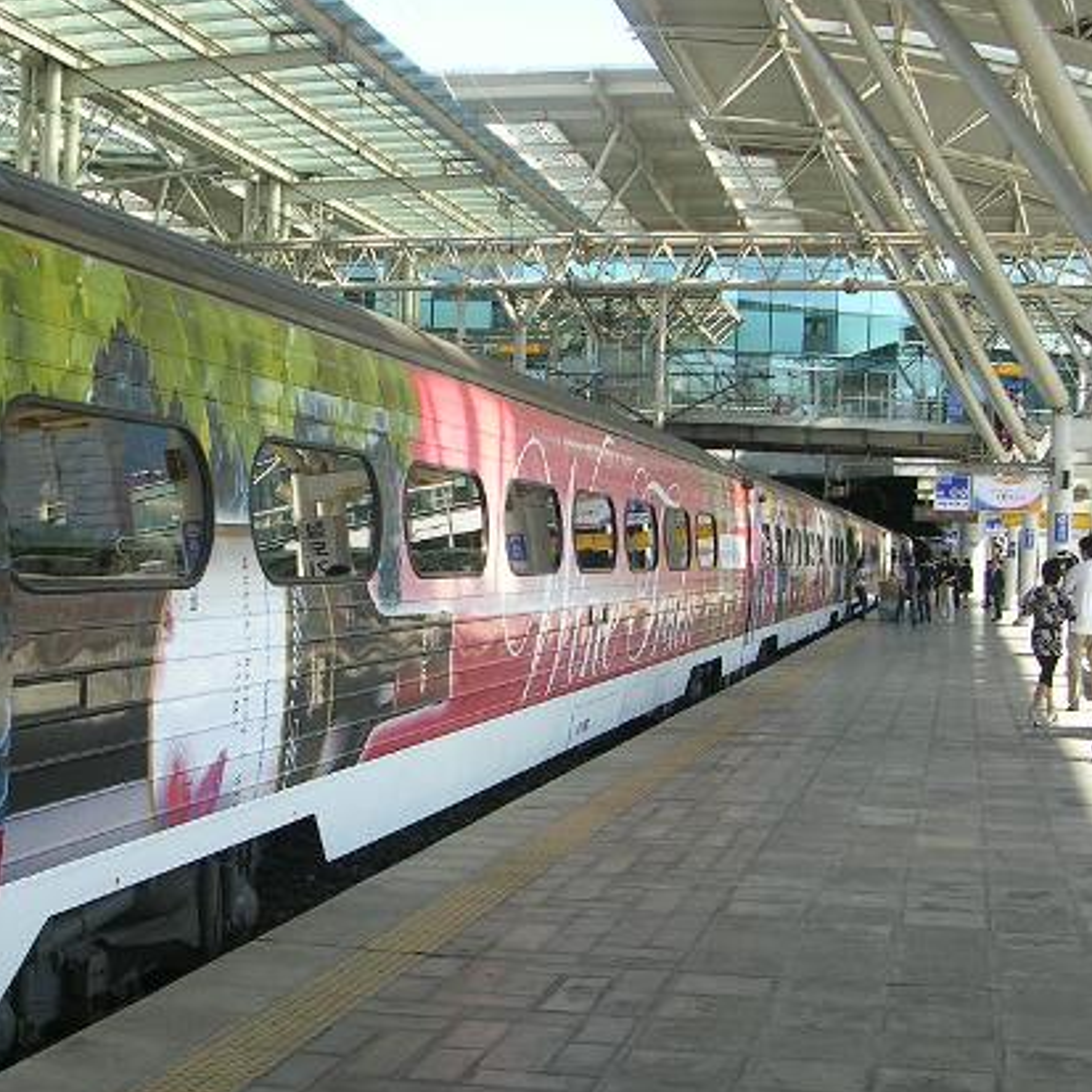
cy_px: 613
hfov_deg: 32.6
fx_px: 1856
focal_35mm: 52
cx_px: 378
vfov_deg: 32.7
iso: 50
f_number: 2.8
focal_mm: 5.8
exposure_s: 1/210
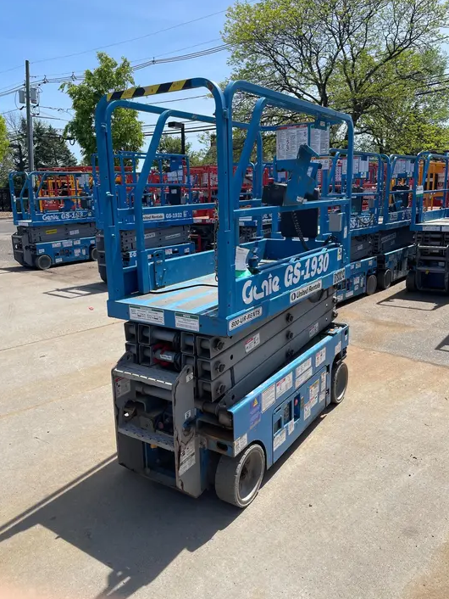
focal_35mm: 27
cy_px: 294
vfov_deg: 65.3
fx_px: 467
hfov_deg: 51.4
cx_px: 222
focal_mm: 4.2
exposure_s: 1/2451
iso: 32
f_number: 1.6
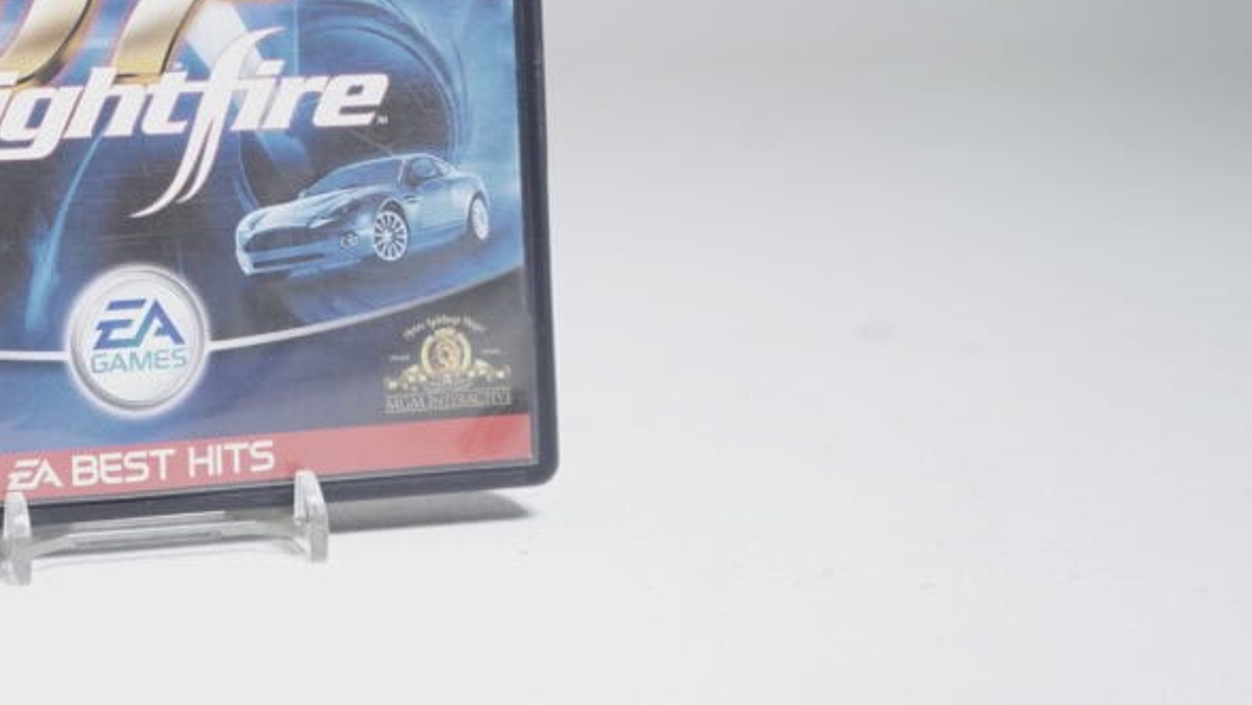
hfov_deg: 26.6
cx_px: 119
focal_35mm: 77
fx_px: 2557
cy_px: -113
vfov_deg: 15.2
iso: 640
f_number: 5.6
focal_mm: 36
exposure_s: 1/20
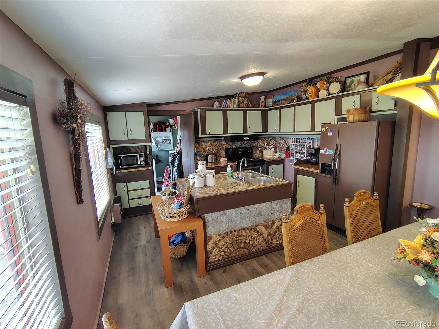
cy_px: 164
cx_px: 220
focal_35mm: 16
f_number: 2.2
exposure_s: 1/24
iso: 369
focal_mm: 2.13
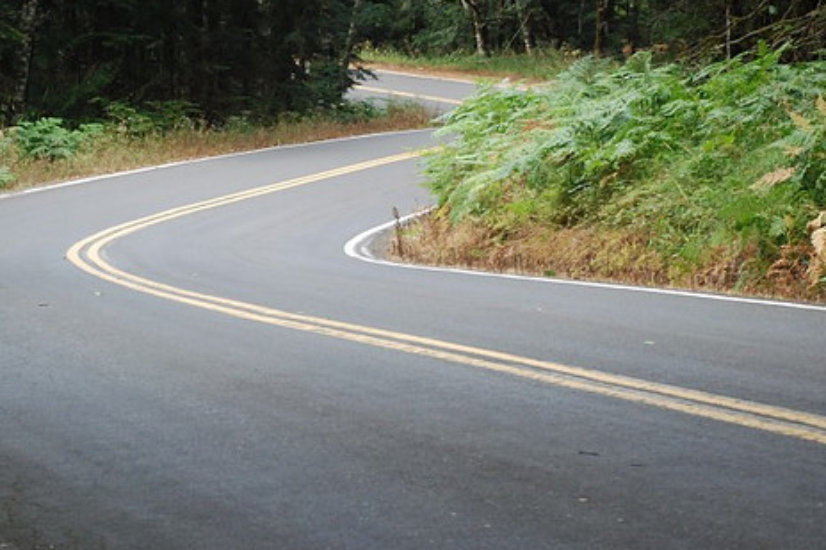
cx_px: 331
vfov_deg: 11.0
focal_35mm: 124
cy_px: 216
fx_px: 2844
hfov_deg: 16.5
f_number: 5.3
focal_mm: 66
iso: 1600
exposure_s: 1/160
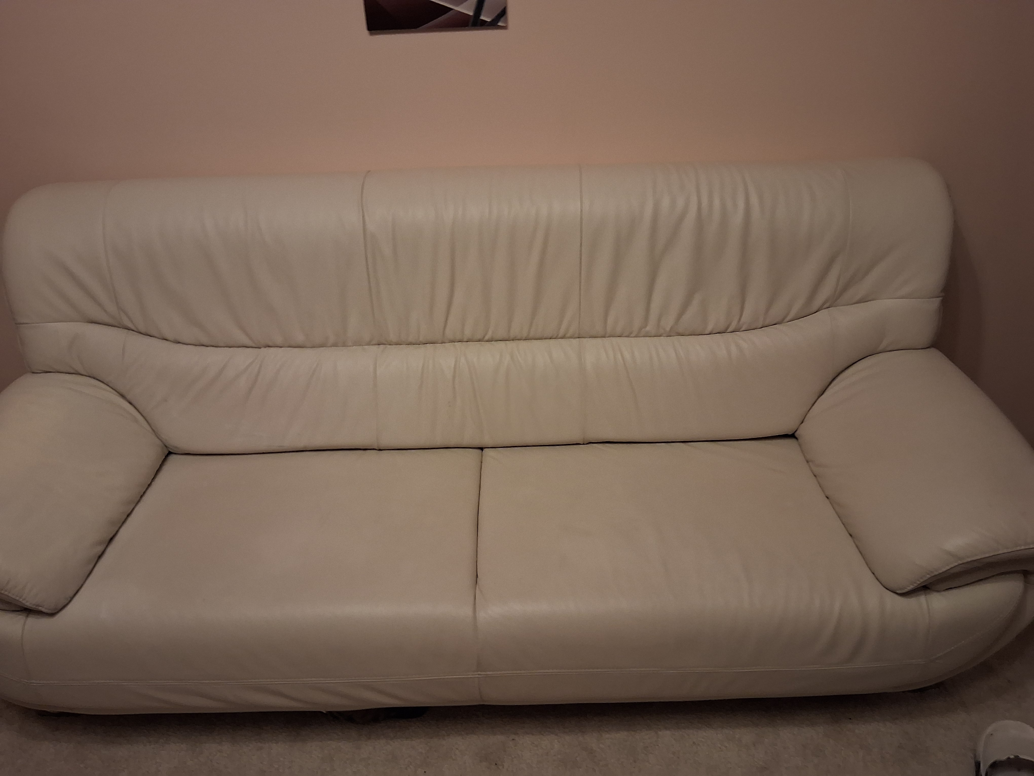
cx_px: 517
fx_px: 777
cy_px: 388
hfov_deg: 67.3
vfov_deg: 53.1
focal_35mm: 26
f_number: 1.8
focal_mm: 3.98
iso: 400
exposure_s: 1/33
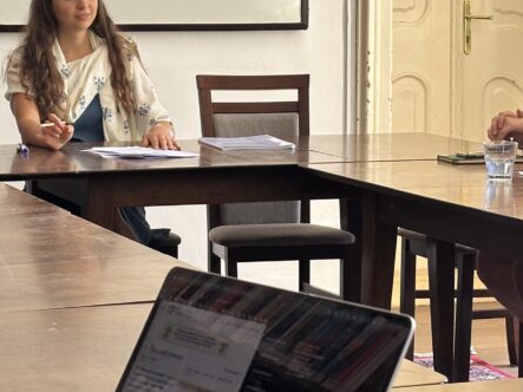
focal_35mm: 111
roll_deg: -0.9
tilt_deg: -3.4
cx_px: 282
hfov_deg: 17.7
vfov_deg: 13.3
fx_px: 1677
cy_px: 117
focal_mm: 6.86
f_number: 1.78
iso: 80
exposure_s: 1/97
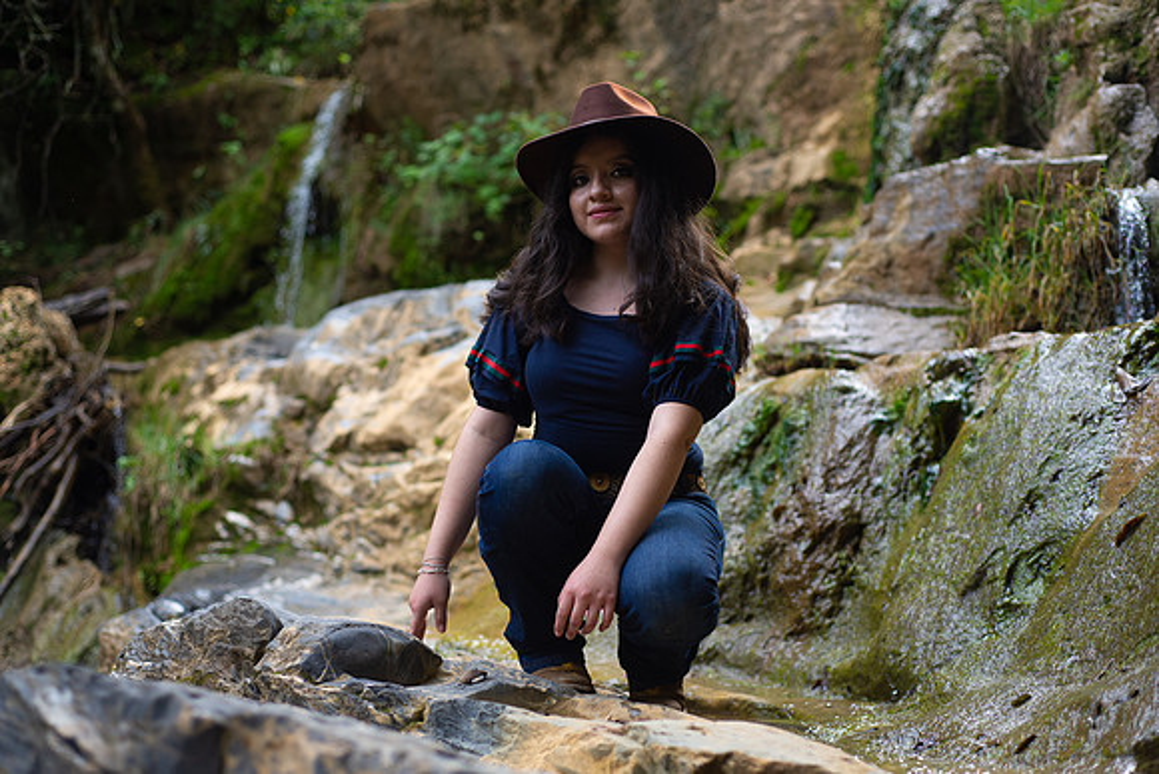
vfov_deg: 27.0
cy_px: 387
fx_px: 1610
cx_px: 580
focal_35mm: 50
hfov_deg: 39.6
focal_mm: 50
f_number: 2.8
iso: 400
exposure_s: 1/1000
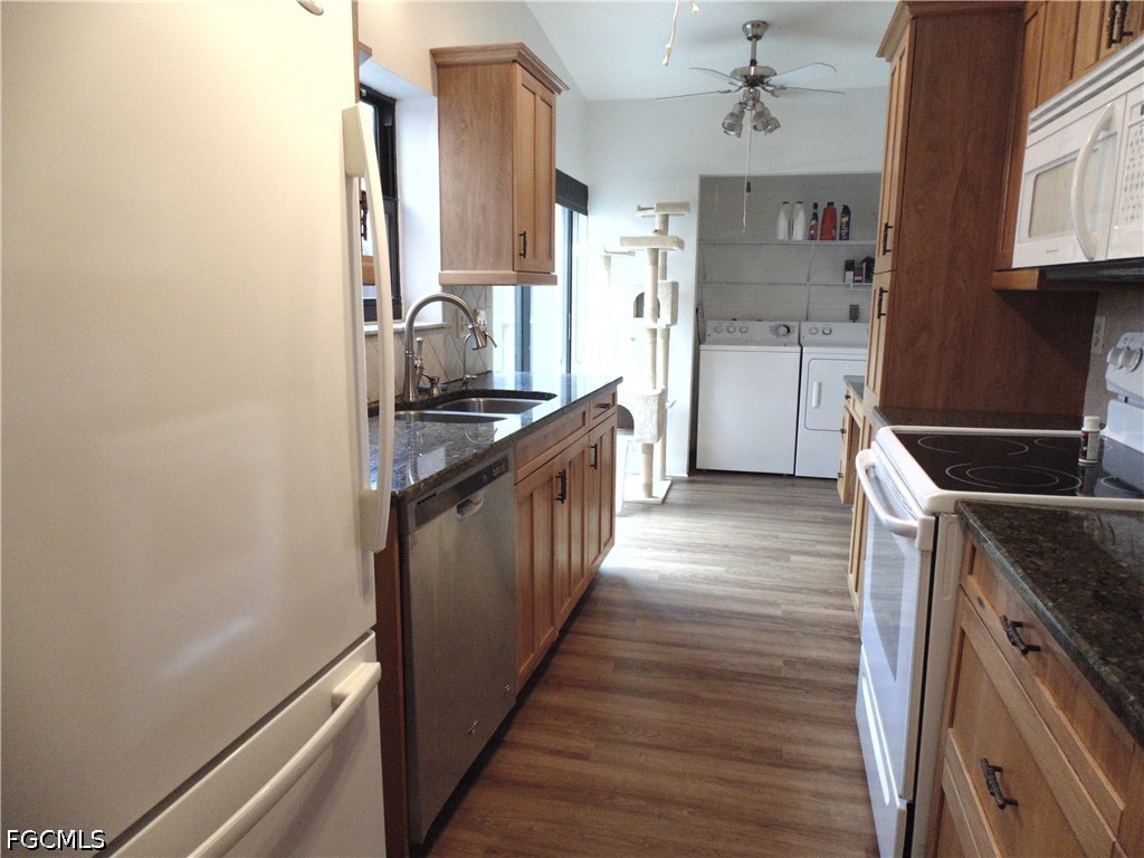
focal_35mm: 22
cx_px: 572
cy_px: 429
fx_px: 727
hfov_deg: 76.4
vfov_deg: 61.1
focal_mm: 4
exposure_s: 1/30
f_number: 3.1
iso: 250
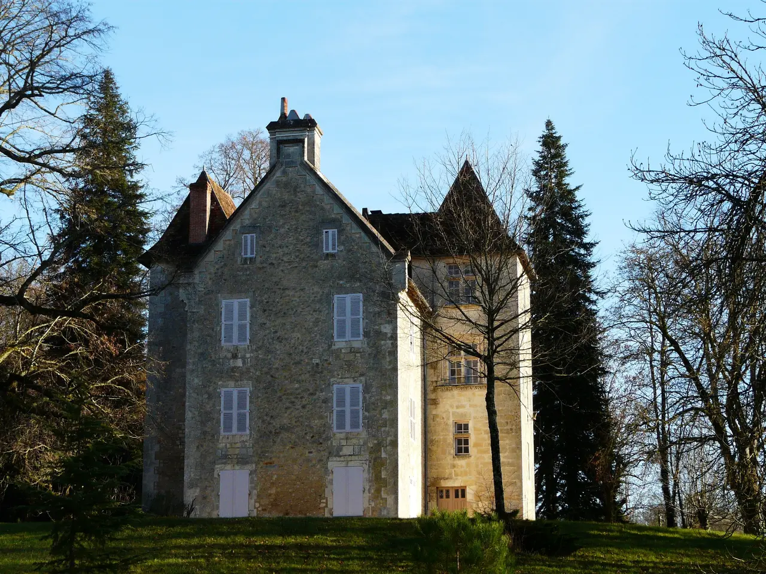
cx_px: 383
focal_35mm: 73
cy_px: 287
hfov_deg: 26.7
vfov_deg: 20.2
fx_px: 1615
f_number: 5
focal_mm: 12
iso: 100
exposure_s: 1/250
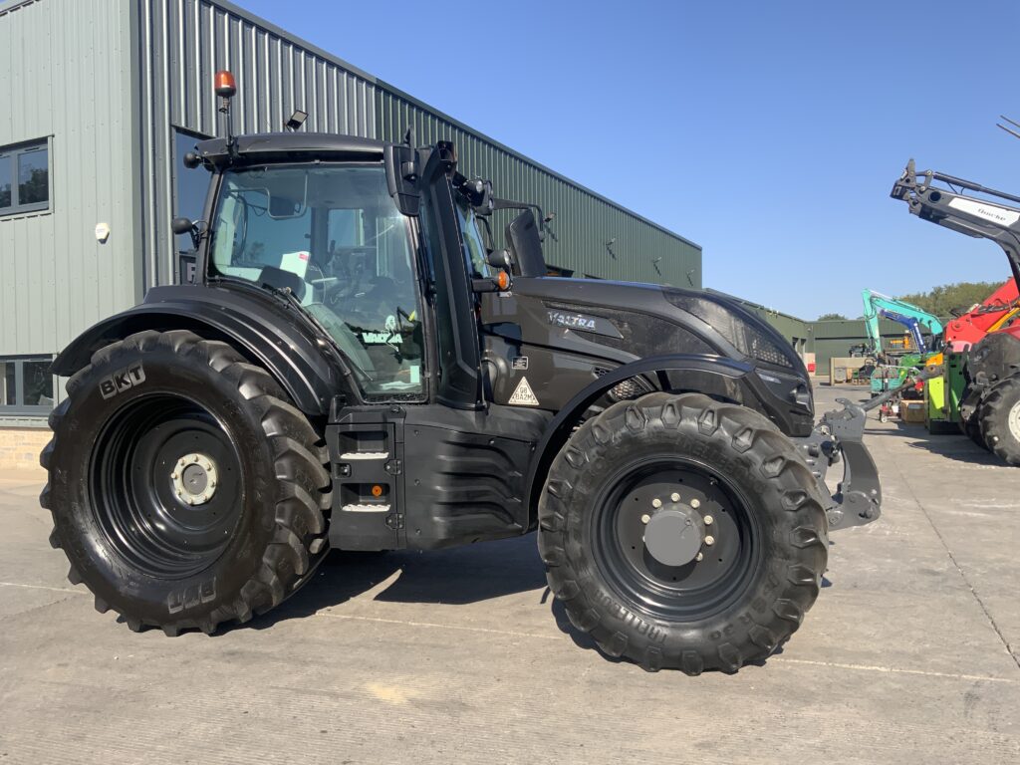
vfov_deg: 48.2
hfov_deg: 61.7
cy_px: 382
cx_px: 510
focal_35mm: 29
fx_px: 855
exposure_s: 1/1221
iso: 16
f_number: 1.8
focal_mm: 3
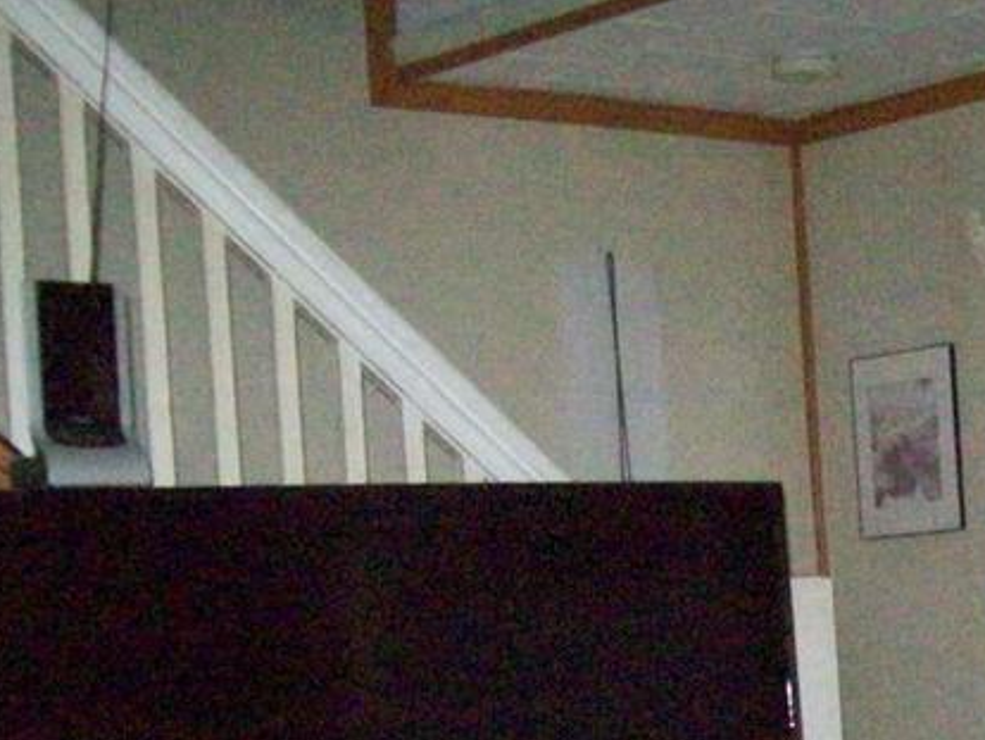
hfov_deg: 21.4
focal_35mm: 89
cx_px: 935
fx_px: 2534
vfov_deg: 16.0
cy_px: 873
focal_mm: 6
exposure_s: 1/64
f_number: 2.7
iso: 800
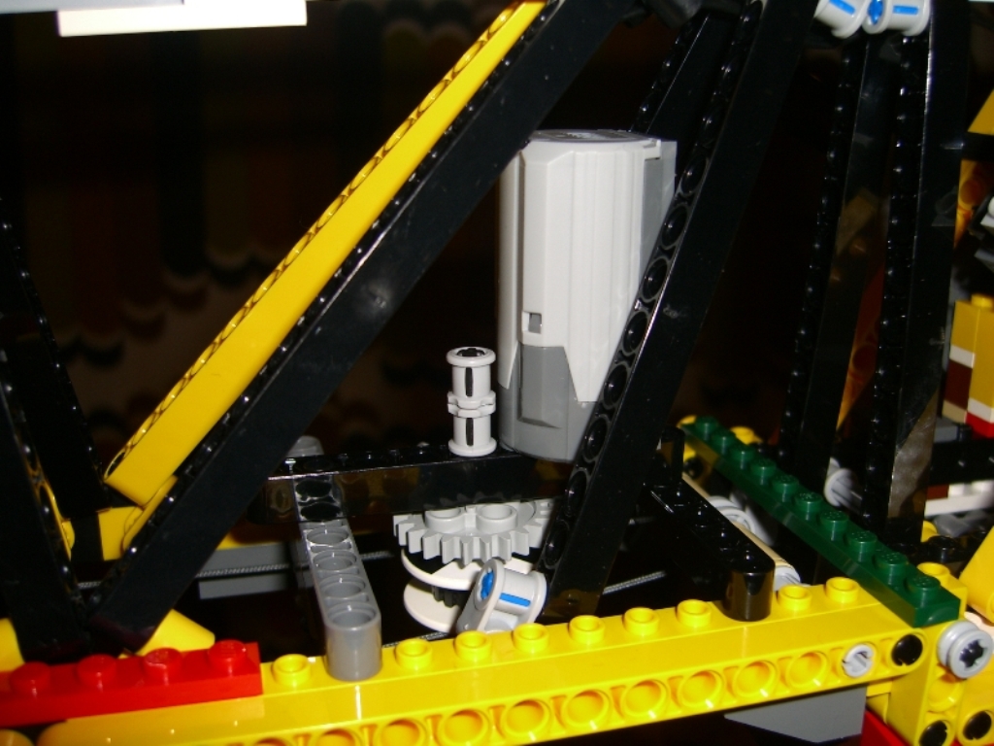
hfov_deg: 49.0
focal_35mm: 38
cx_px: 497
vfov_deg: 37.7
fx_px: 1091
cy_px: 373
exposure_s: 1/60
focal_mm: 7.9
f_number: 2.8
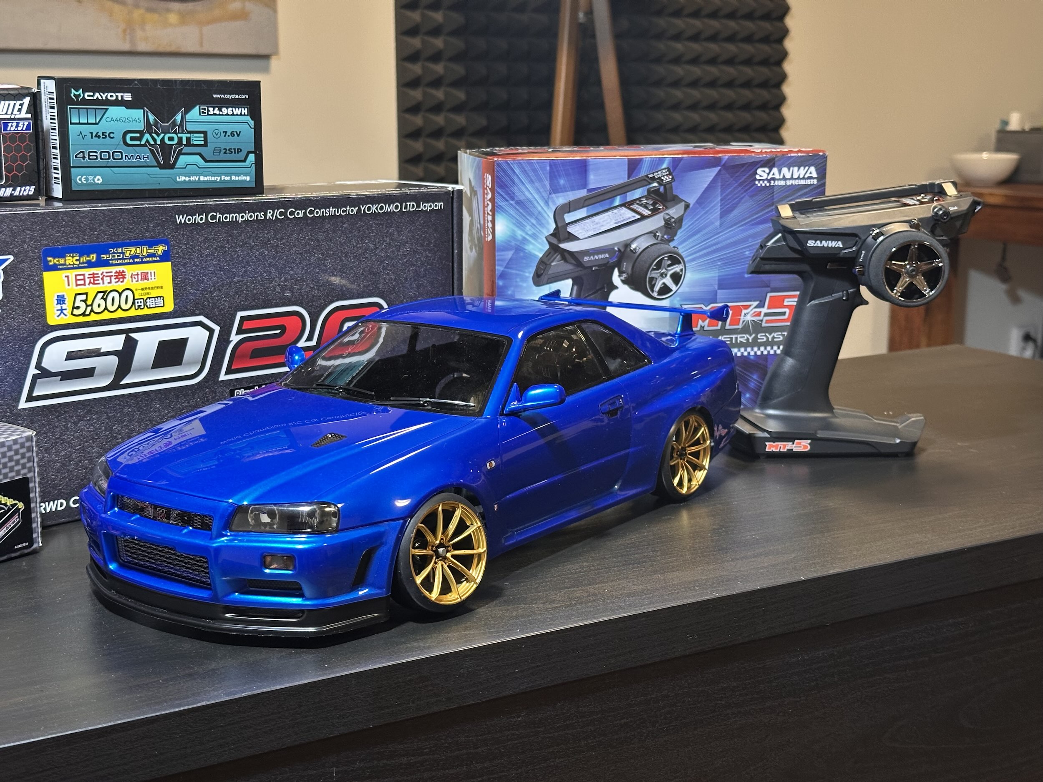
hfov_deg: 39.7
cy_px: 391
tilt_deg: -11.9
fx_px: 1446
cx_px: 522
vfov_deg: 30.3
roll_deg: -0.6
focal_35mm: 48
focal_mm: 6.86
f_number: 1.78
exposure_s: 1/33
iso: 250
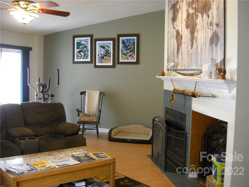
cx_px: 124
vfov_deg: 35.1
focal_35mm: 41
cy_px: 94
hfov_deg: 45.8
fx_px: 295
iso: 400
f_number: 3.1
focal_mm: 6.72
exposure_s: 1/30
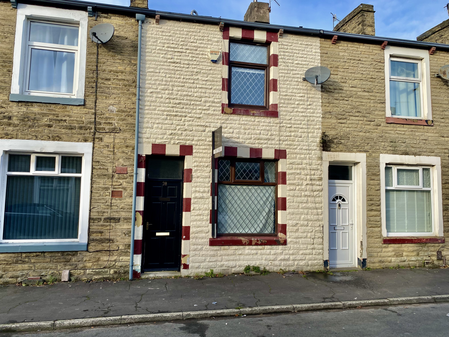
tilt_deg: +5.3
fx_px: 337
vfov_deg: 53.1
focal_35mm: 26
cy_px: 168
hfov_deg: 67.3
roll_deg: -1.0
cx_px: 224
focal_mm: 4.25
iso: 32
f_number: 1.8
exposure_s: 1/1157
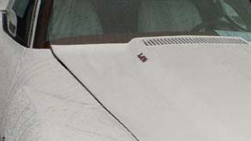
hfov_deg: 21.7
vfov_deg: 12.2
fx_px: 639
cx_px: 226
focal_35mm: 96
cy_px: 185
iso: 120
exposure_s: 1/500
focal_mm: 4
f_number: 4.5
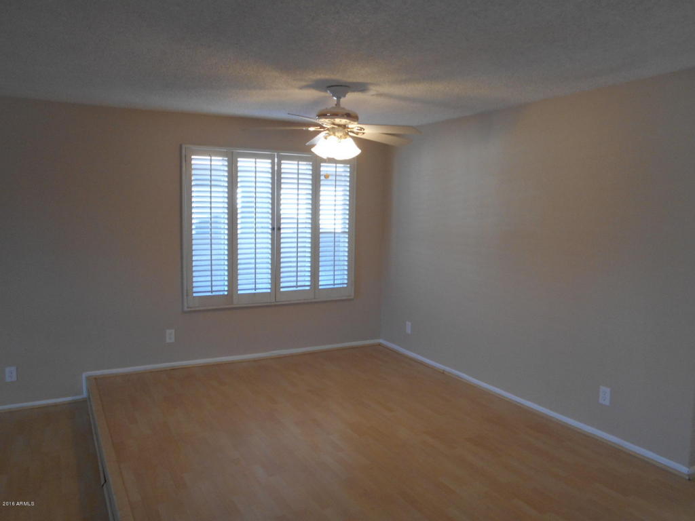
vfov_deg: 53.1
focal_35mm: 26
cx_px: 348
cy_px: 260
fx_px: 522
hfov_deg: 67.3
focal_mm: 4.6
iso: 125
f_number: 3.2
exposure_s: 1/30
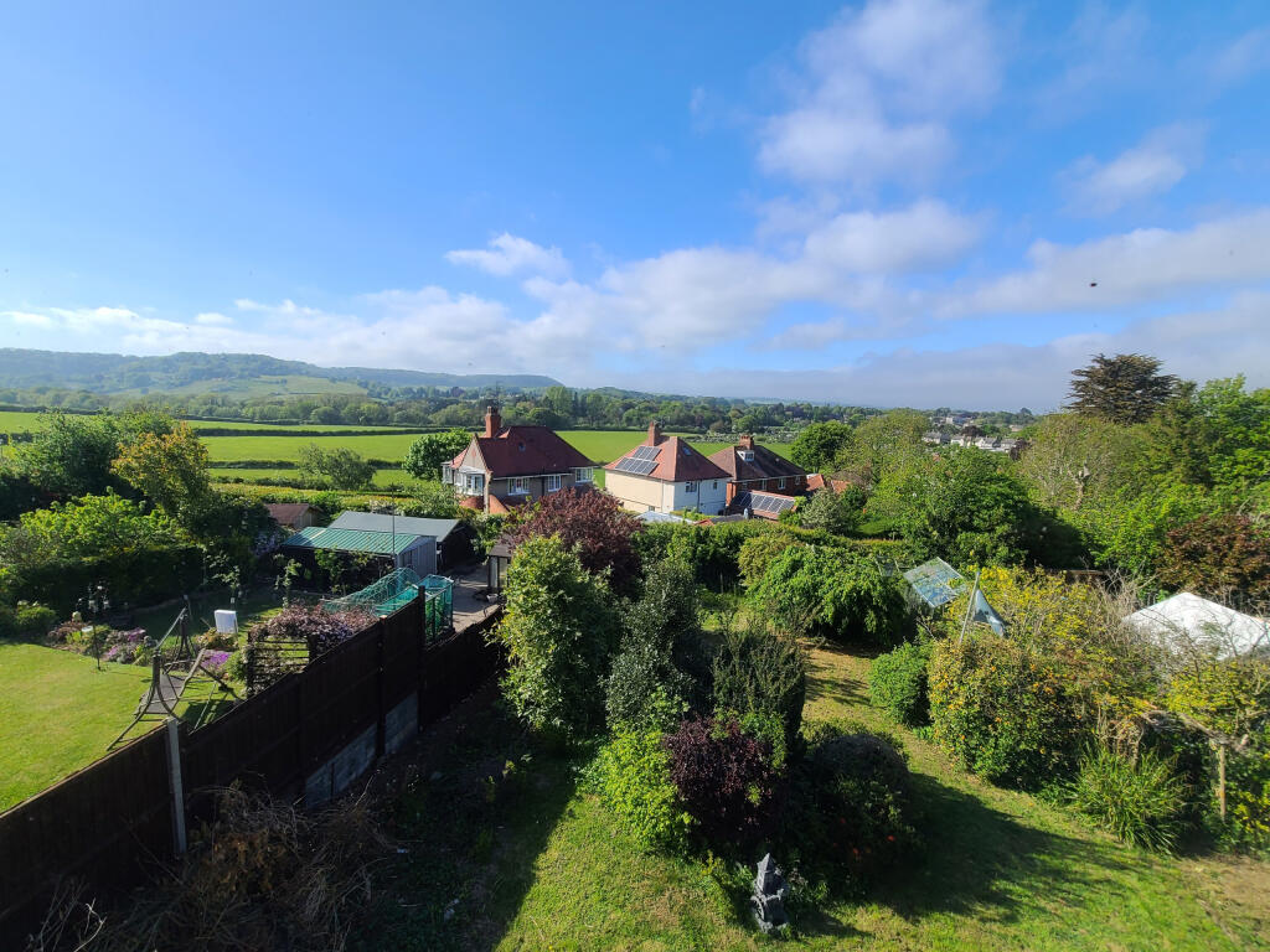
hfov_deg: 106.2
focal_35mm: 13
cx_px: 635
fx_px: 477
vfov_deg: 89.9
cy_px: 476
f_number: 2.2
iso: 50
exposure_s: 1/1248
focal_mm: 2.2
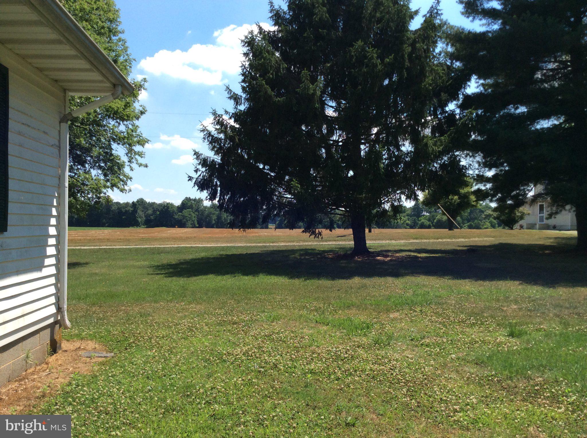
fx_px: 542
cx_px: 294
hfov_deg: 56.9
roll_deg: +1.9
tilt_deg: +1.0
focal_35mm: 32
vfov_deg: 44.0
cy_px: 219
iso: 32
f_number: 2.4
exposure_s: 1/1217
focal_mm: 3.3
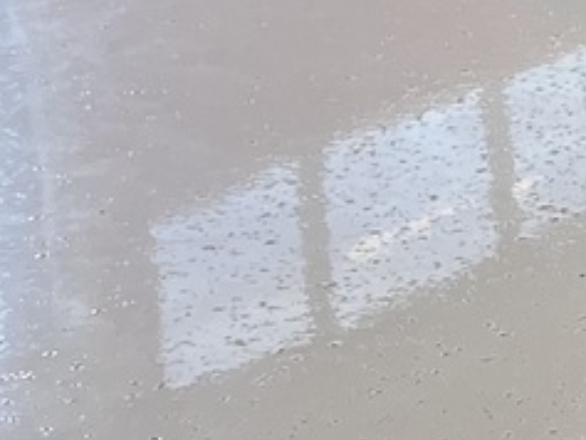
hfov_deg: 9.7
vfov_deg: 9.3
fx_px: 2676
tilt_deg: -18.8
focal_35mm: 158
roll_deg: -0.9
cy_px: -35
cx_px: 1738
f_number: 1.6
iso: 80
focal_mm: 5.1
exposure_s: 1/100
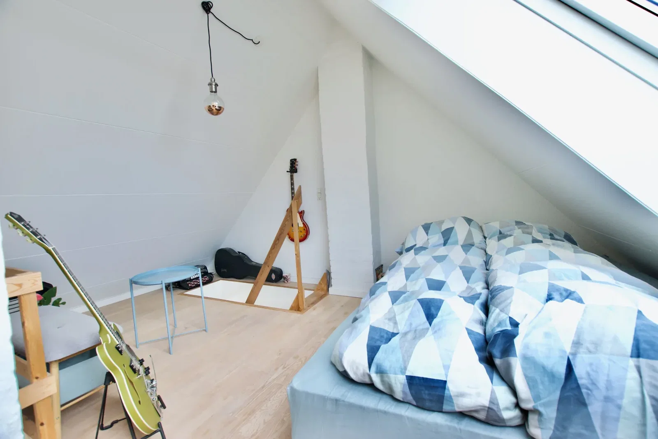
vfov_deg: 77.3
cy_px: 220
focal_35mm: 15
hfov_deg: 100.4
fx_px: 274
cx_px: 329
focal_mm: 10
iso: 800
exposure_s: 1/100
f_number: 5.6
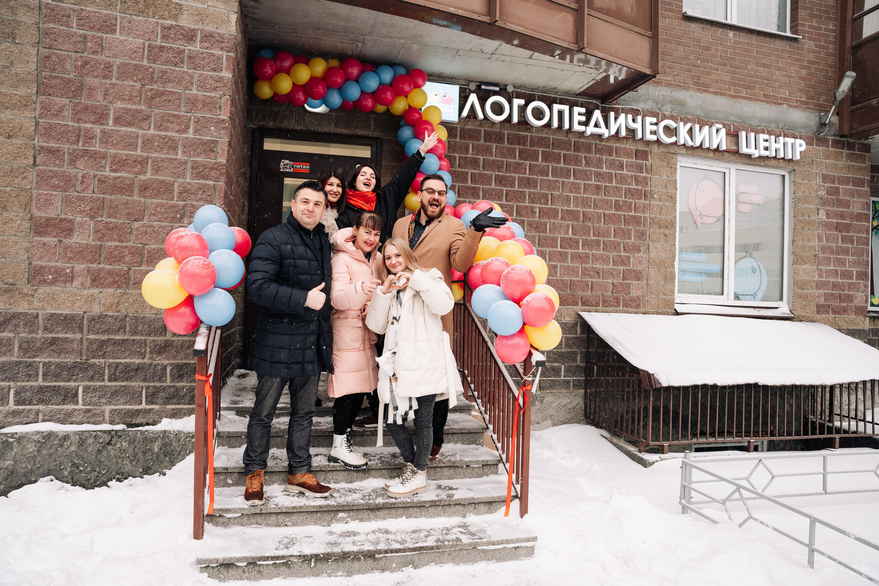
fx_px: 586
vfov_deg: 53.1
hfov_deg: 73.7
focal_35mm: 24
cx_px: 440
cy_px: 293
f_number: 4.5
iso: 160
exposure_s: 1/125
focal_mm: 24
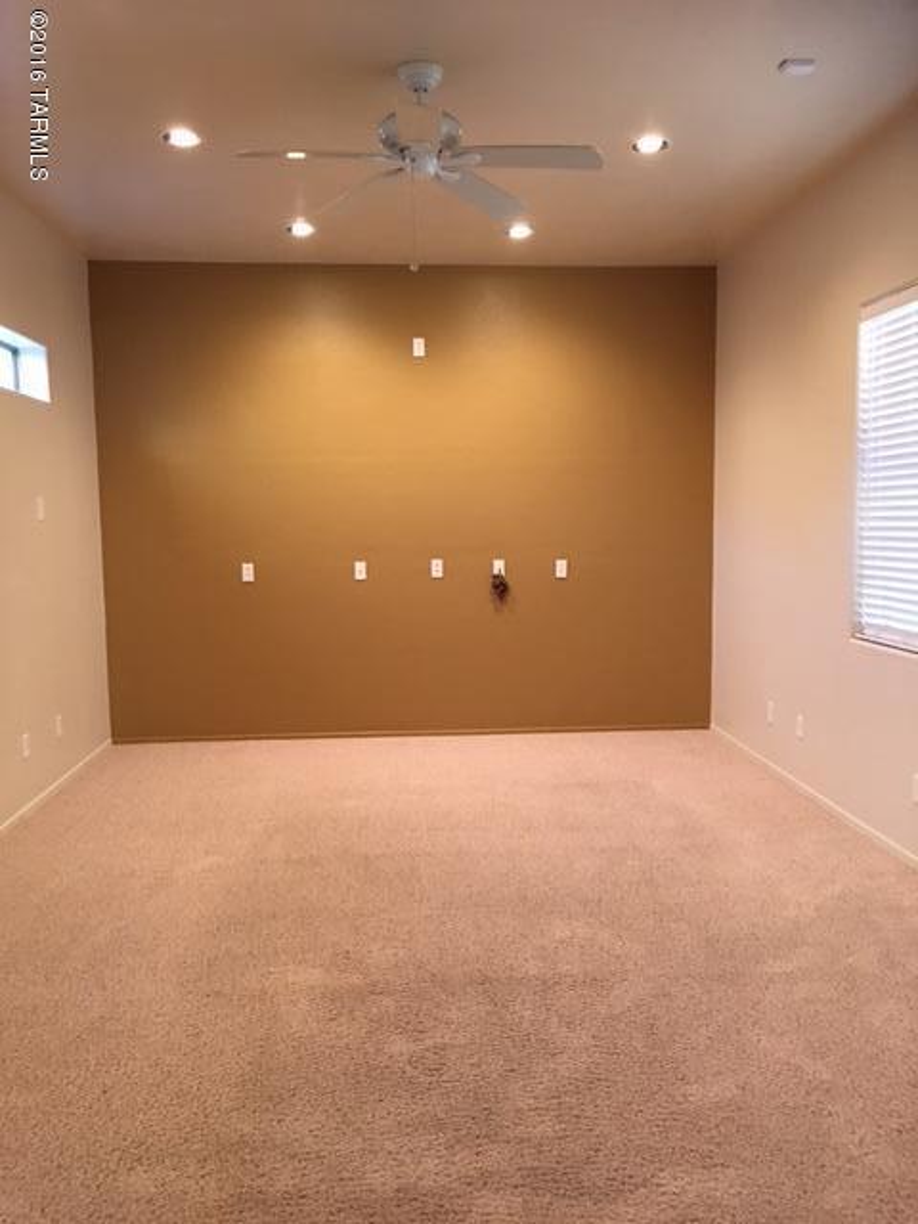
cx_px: 459
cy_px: 612
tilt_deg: -2.9
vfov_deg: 61.7
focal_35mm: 29
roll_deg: +0.3
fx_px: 1025
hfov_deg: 48.2
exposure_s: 1/10
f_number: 2.2
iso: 100
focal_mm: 4.15
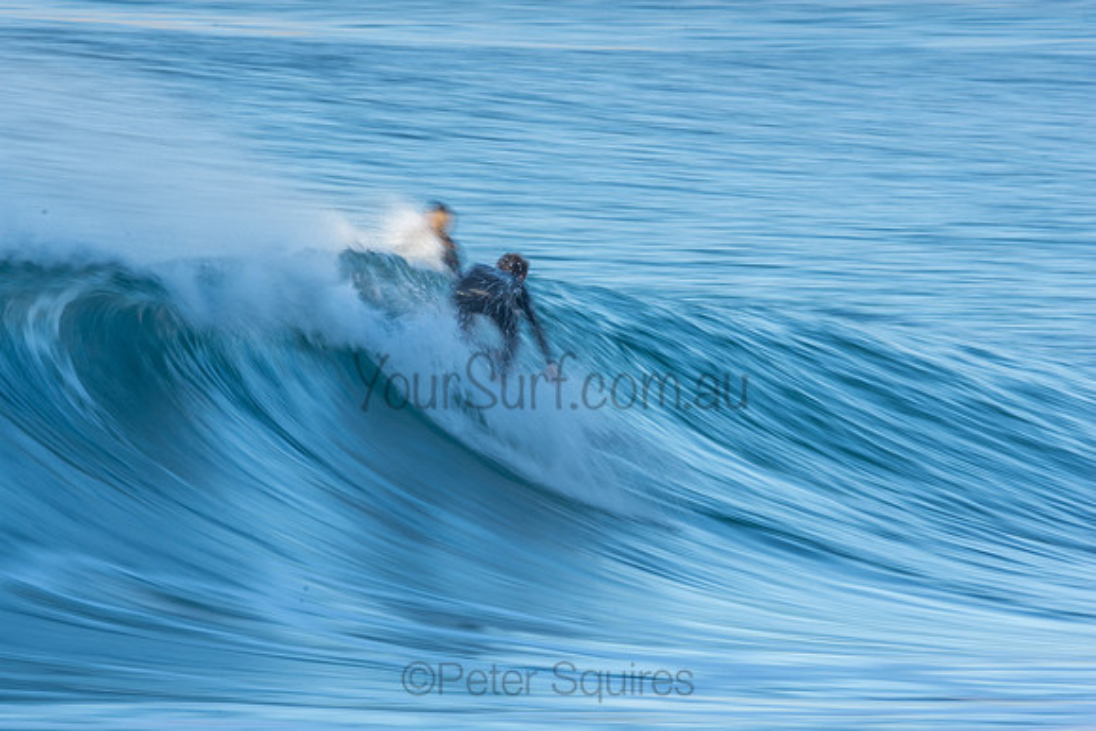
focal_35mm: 750
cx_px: 548
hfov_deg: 2.7
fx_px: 22838
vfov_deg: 1.8
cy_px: 366
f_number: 22
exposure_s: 1/20
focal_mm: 500
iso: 100
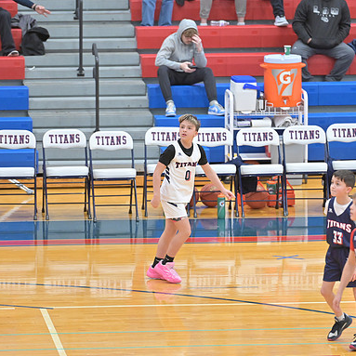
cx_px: 199
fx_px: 2990
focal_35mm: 257
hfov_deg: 6.8
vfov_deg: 6.8
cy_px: 178
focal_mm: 200
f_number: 4
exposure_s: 1/400
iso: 4500
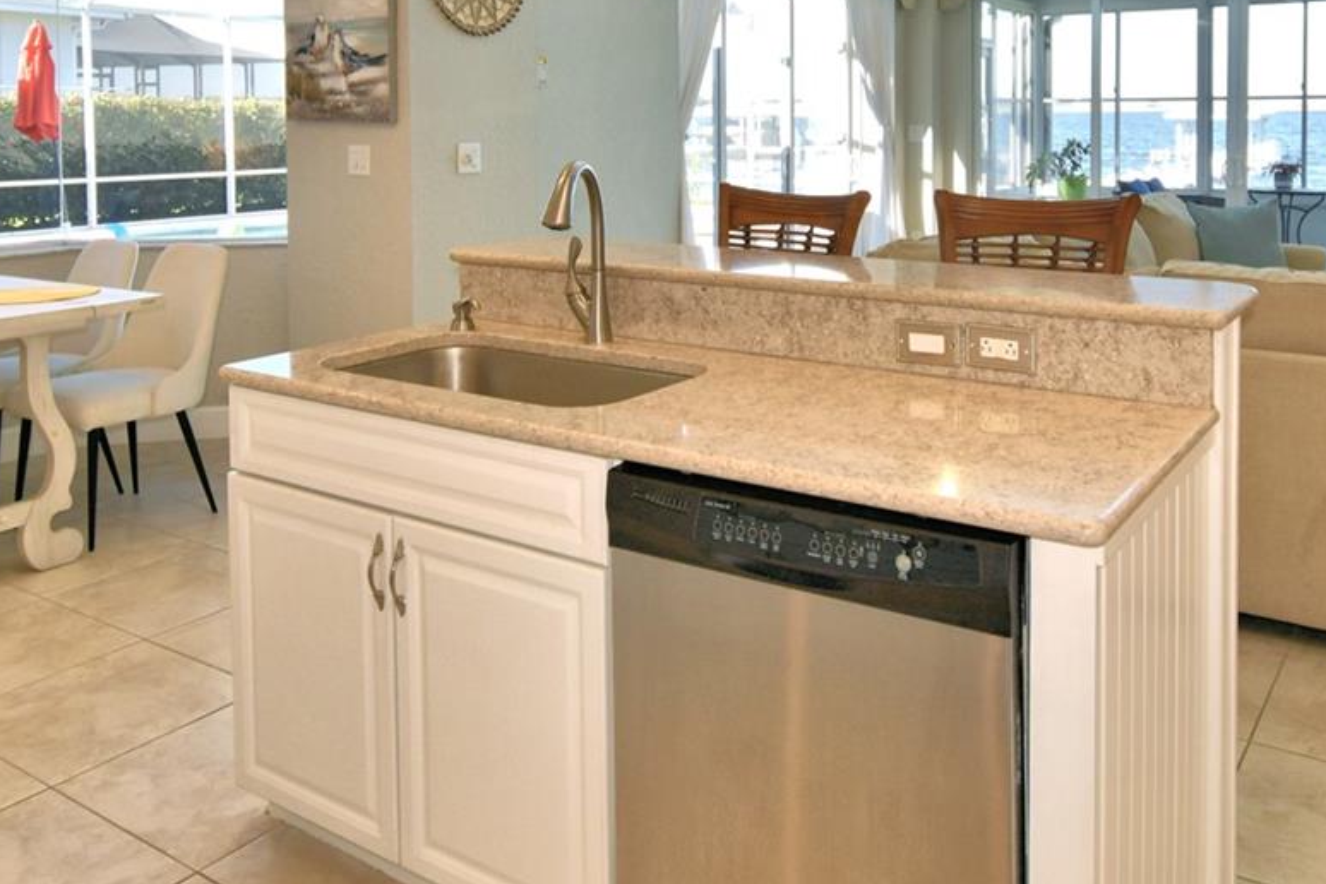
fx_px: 1142
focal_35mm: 31
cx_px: 740
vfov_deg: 40.3
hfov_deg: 60.1
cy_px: 154
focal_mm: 10
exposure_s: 1/60
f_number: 4.5
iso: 160
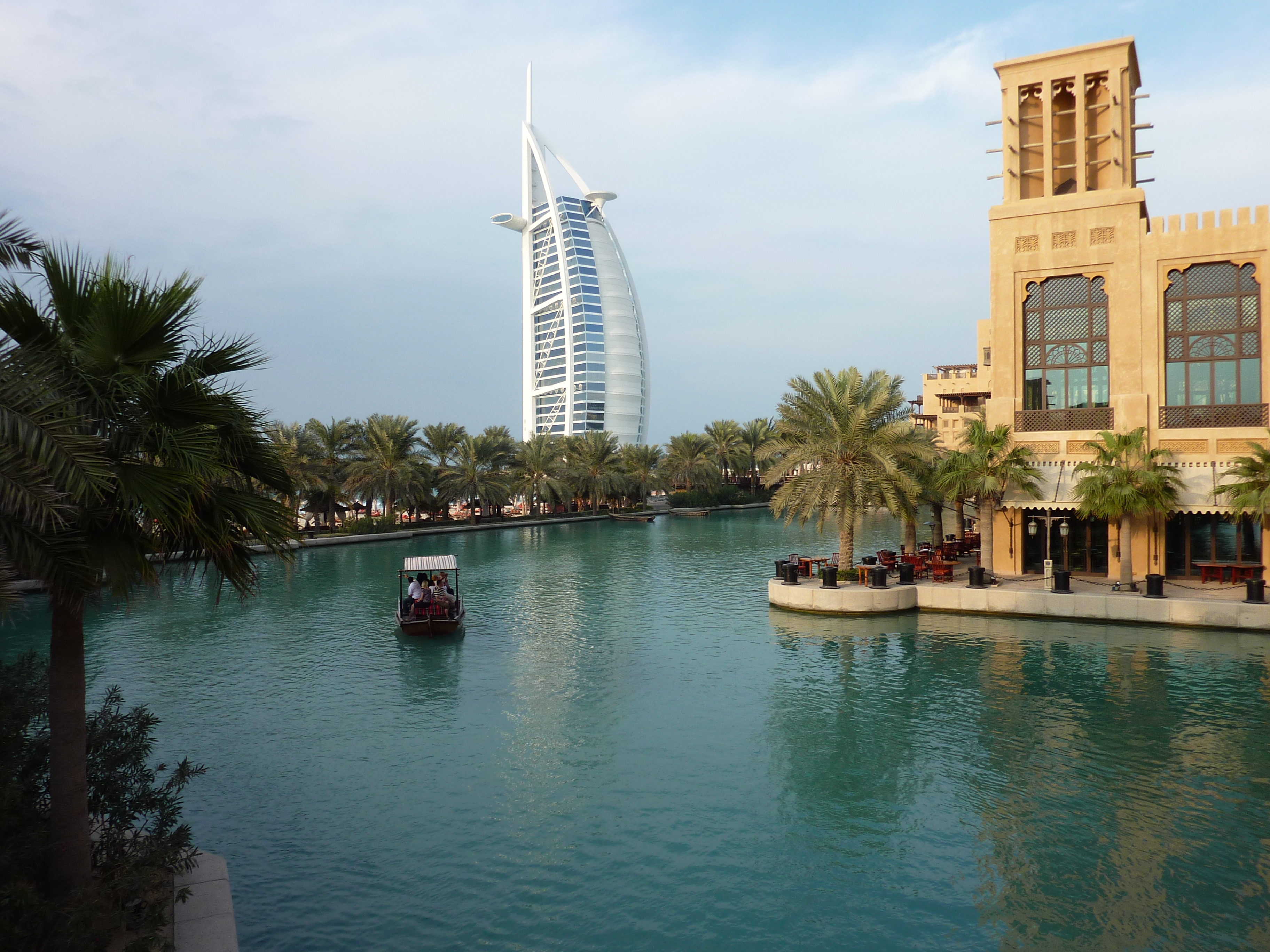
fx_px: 917
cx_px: 635
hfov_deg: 69.4
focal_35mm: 25
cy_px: 476
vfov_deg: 54.9
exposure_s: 1/250
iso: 80
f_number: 4
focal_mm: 4.1
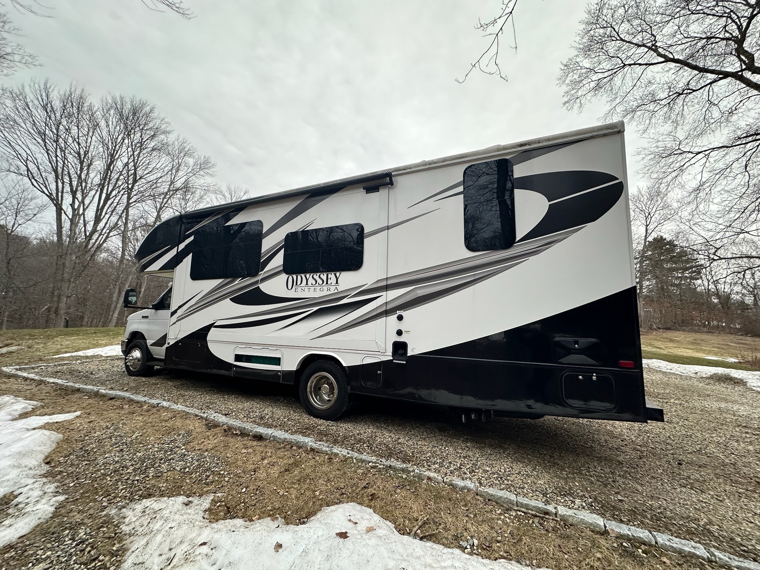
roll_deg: -3.5
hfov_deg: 102.1
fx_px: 307
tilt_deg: +10.2
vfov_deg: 85.7
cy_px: 285
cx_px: 380
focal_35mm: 14
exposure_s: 1/99
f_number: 2.2
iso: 160
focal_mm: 2.22
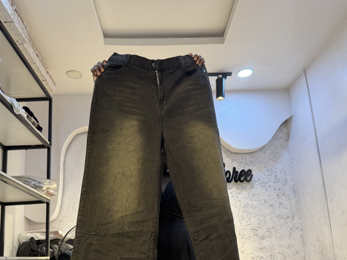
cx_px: 173
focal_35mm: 33
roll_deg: +3.4
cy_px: 181
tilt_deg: +11.9
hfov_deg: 55.3
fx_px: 331
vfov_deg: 42.2
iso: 100
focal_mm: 6.76
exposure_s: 1/100
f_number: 1.78
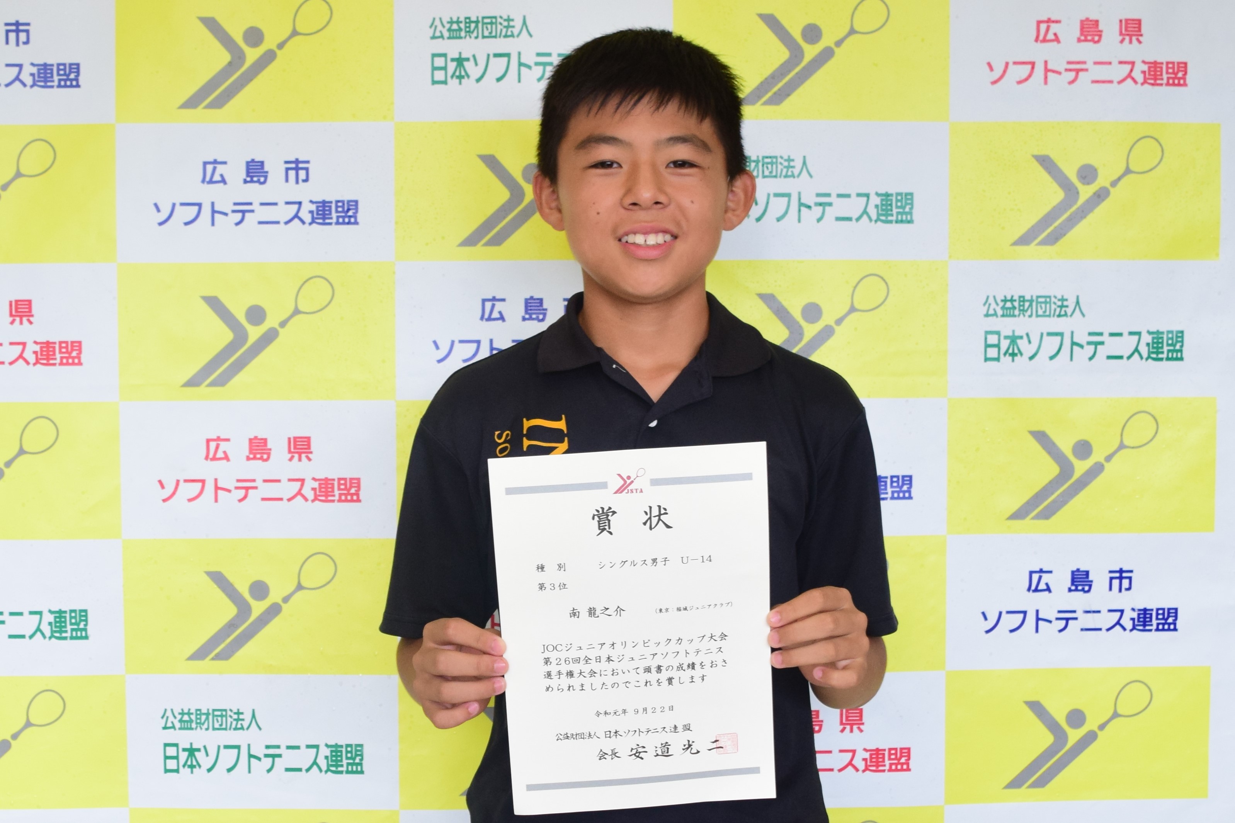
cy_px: 412
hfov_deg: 67.4
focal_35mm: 27
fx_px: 926
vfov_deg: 47.9
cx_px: 618
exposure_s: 1/200
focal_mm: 18
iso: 640
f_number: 3.5
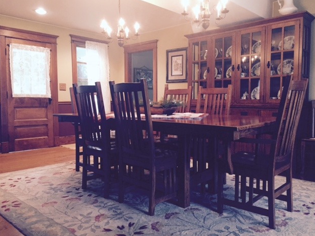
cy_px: 118
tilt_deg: -3.5
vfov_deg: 46.8
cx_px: 161
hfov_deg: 60.0
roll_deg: -0.4
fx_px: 273
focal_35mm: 30
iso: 200
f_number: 2.2
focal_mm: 4.15
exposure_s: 1/30
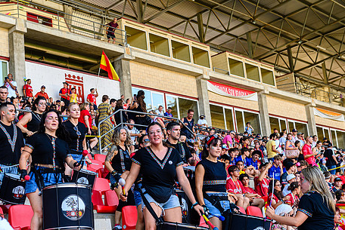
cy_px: 130
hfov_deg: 32.7
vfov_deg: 22.3
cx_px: 127
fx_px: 585
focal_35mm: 61
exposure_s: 1/320
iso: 1400
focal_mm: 48
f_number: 5.6
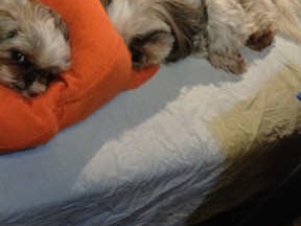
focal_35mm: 73
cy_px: -2
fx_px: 635
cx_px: 13
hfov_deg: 25.6
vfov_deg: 19.6
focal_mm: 4.28
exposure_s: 1/20
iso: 400
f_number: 2.4
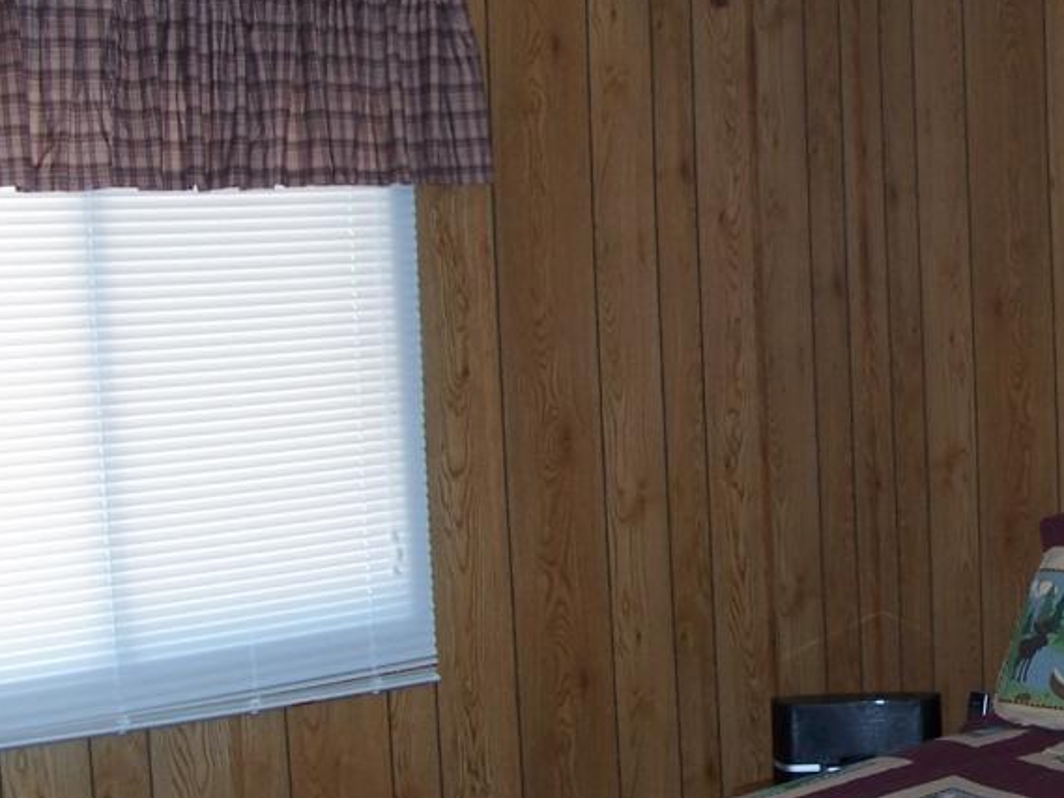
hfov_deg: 29.7
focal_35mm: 63
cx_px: 920
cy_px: 348
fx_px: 1937
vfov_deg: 23.3
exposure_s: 1/60
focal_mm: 6
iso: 80
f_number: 2.8
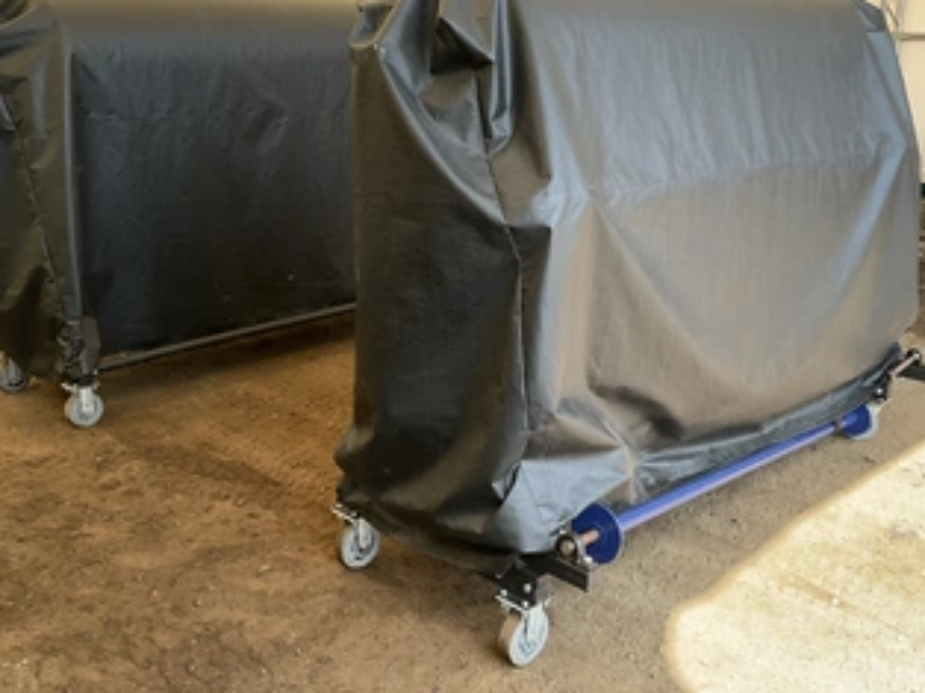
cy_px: 298
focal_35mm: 37
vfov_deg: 38.5
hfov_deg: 49.9
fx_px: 988
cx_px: 542
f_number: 1.8
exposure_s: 1/174
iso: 20
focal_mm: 3
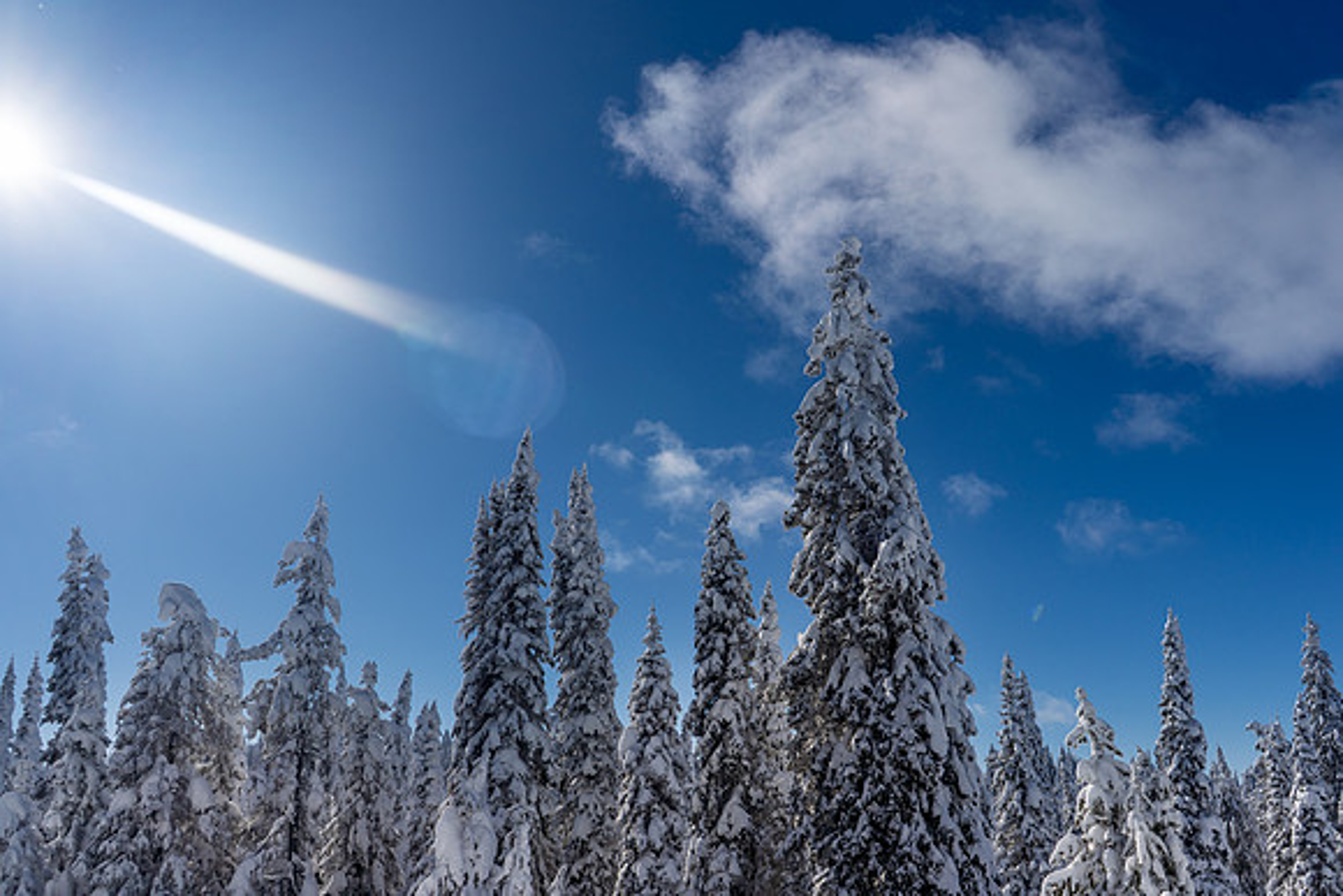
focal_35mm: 31
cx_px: 733
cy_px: 489
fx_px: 1140
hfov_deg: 60.9
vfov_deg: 42.9
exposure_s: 1/4000
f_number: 5.6
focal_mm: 28
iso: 100
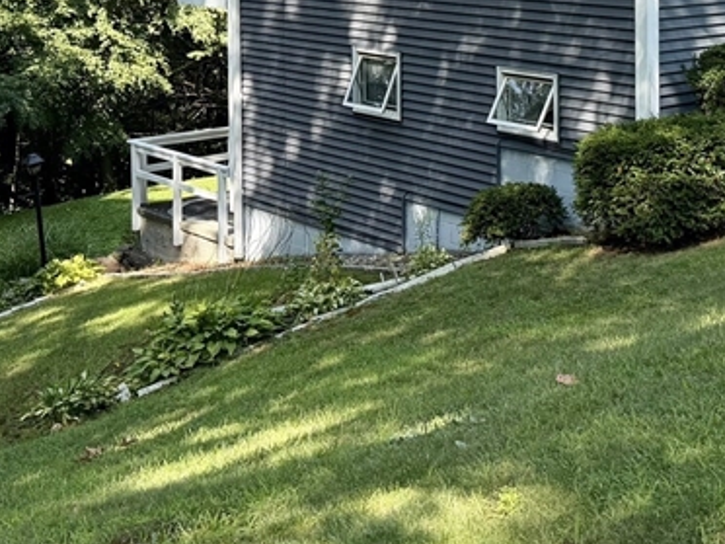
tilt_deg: -2.4
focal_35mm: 66
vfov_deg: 21.0
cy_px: -78
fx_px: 1382
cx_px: 491
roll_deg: +0.1
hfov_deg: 29.2
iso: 100
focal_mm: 6.76
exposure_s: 1/1464
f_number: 1.78
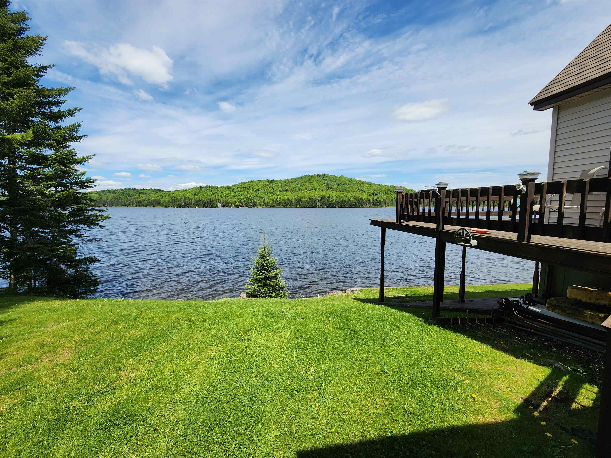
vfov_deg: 89.9
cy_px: 229
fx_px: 229
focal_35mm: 13
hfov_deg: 106.2
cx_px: 306
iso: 50
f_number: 2.2
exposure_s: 1/1962
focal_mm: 2.2
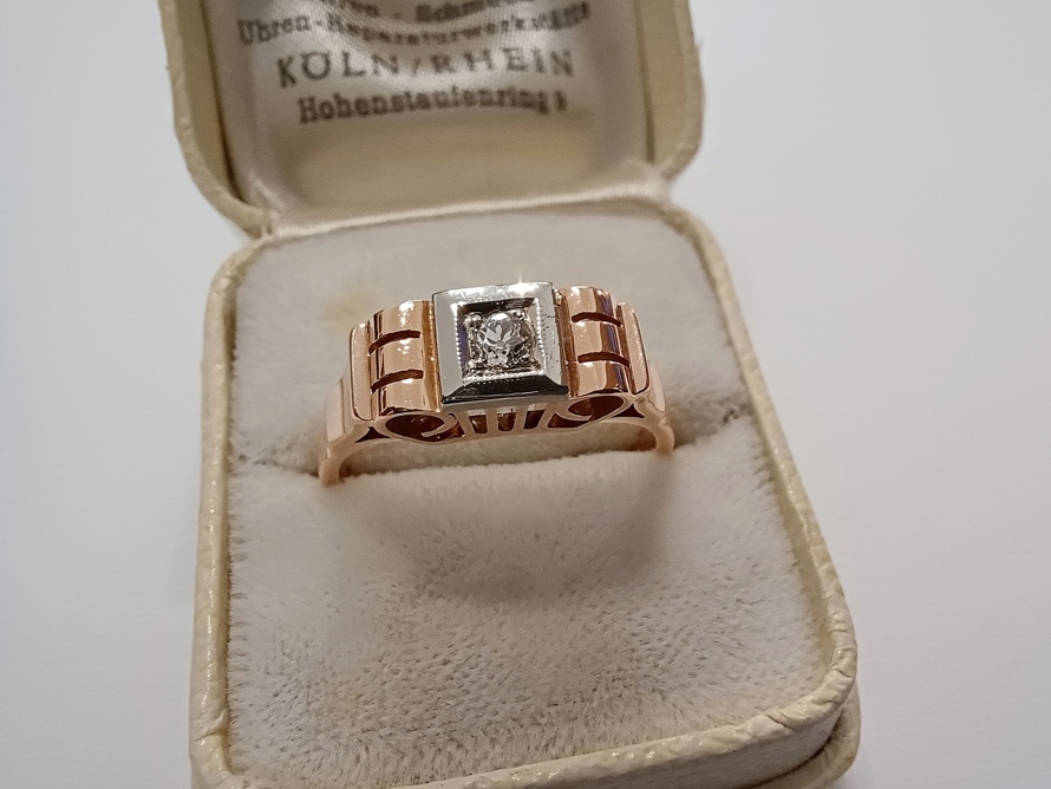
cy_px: 394
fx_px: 759
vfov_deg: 54.9
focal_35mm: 25
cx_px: 526
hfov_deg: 69.4
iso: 250
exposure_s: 1/33.3
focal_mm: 2.13
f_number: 2.4
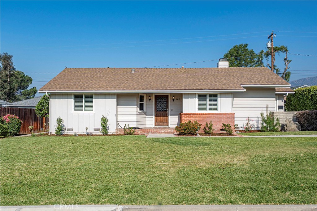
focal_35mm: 31
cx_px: 158
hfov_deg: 60.3
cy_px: 106
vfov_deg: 42.3
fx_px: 273
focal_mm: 21
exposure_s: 1/800
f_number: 6.3
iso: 125
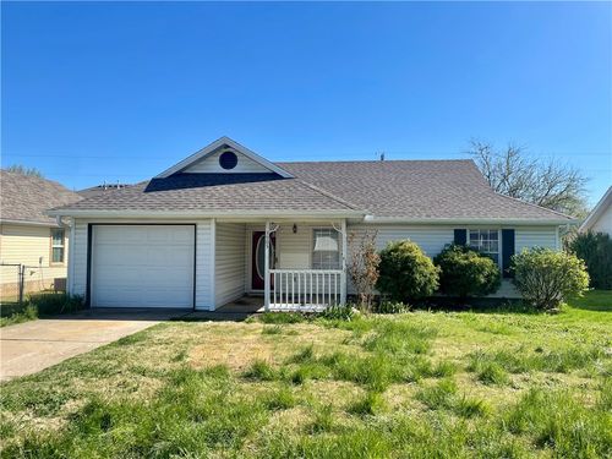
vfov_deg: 53.1
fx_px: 460
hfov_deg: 67.3
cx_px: 306
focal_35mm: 26
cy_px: 230
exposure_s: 1/3300
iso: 32
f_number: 1.6
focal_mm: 4.2
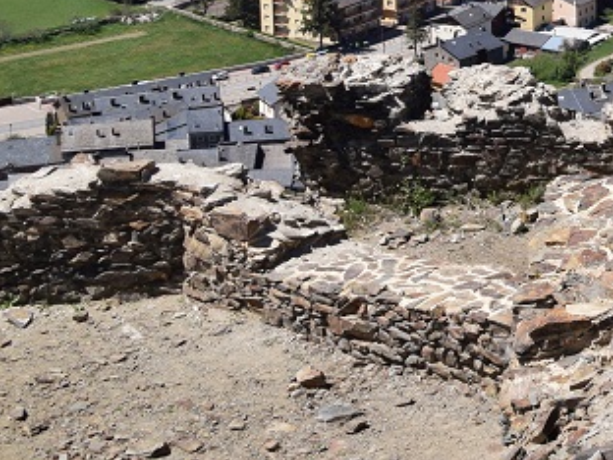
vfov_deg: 13.0
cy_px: -110
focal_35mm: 111
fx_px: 1966
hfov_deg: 16.1
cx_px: 947
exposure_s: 1/400
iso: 200
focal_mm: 24
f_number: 10
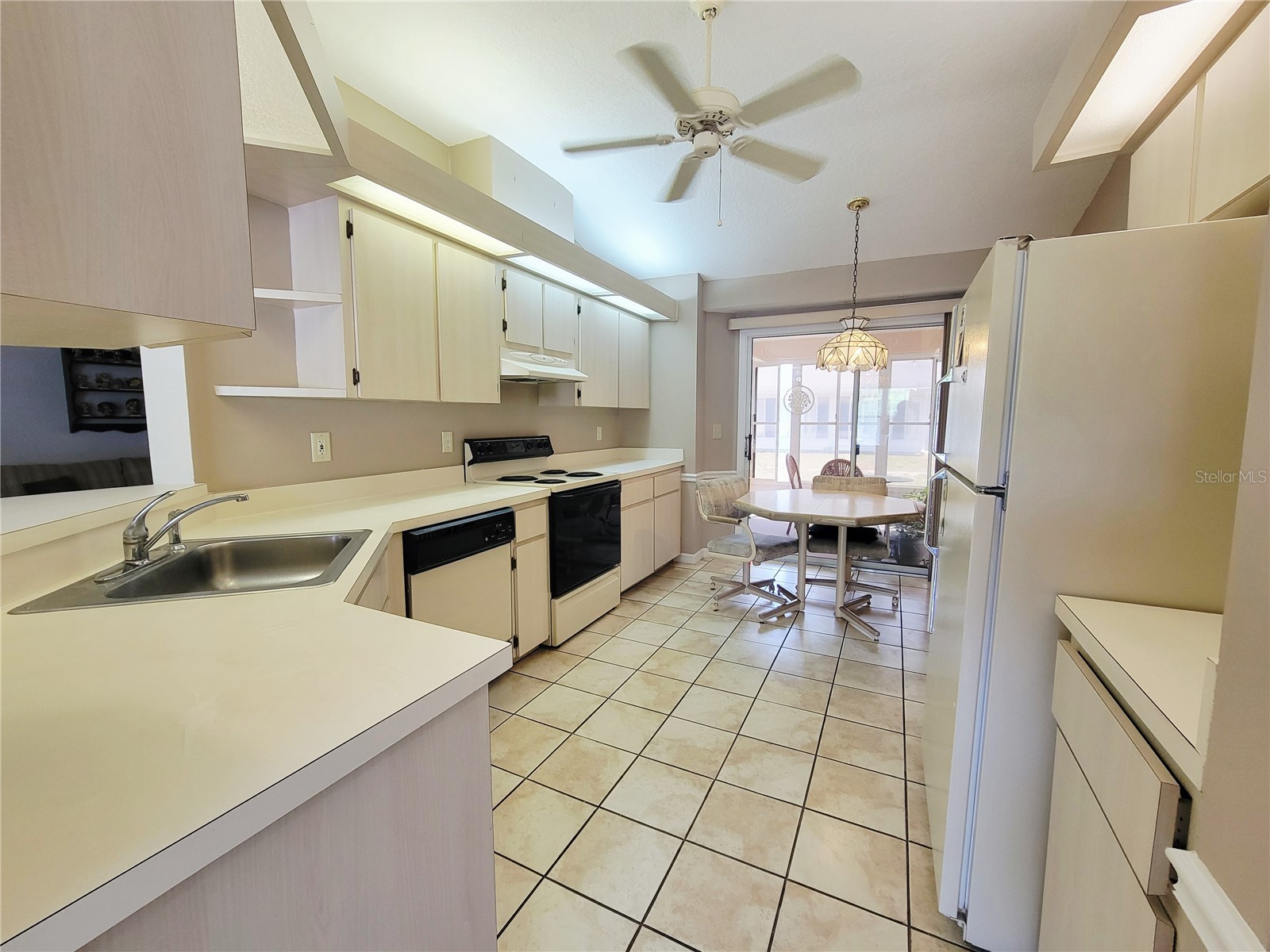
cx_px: 635
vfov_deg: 89.9
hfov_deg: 106.2
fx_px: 477
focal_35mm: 13
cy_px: 476
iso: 125
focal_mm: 2.2
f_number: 2.2
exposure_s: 1/60.2
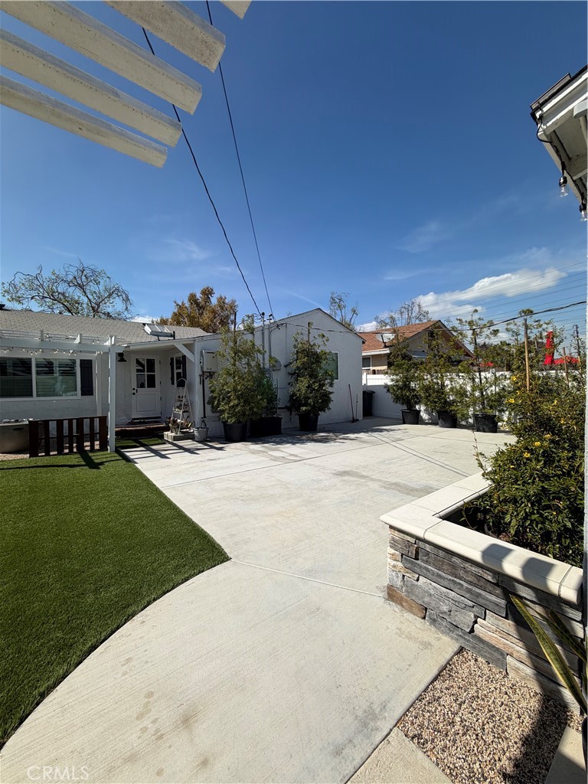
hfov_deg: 85.7
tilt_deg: +0.2
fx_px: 317
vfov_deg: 102.1
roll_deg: -1.1
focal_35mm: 14
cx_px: 294
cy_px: 392
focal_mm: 2.22
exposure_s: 1/1312
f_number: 2.2
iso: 20
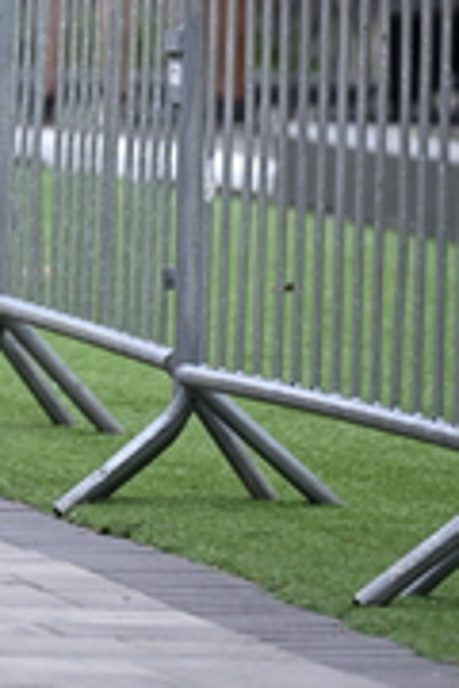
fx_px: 11704
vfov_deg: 3.4
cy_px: -310
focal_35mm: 612
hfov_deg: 2.2
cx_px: -186
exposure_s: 1/2000
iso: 640
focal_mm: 200
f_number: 2.8
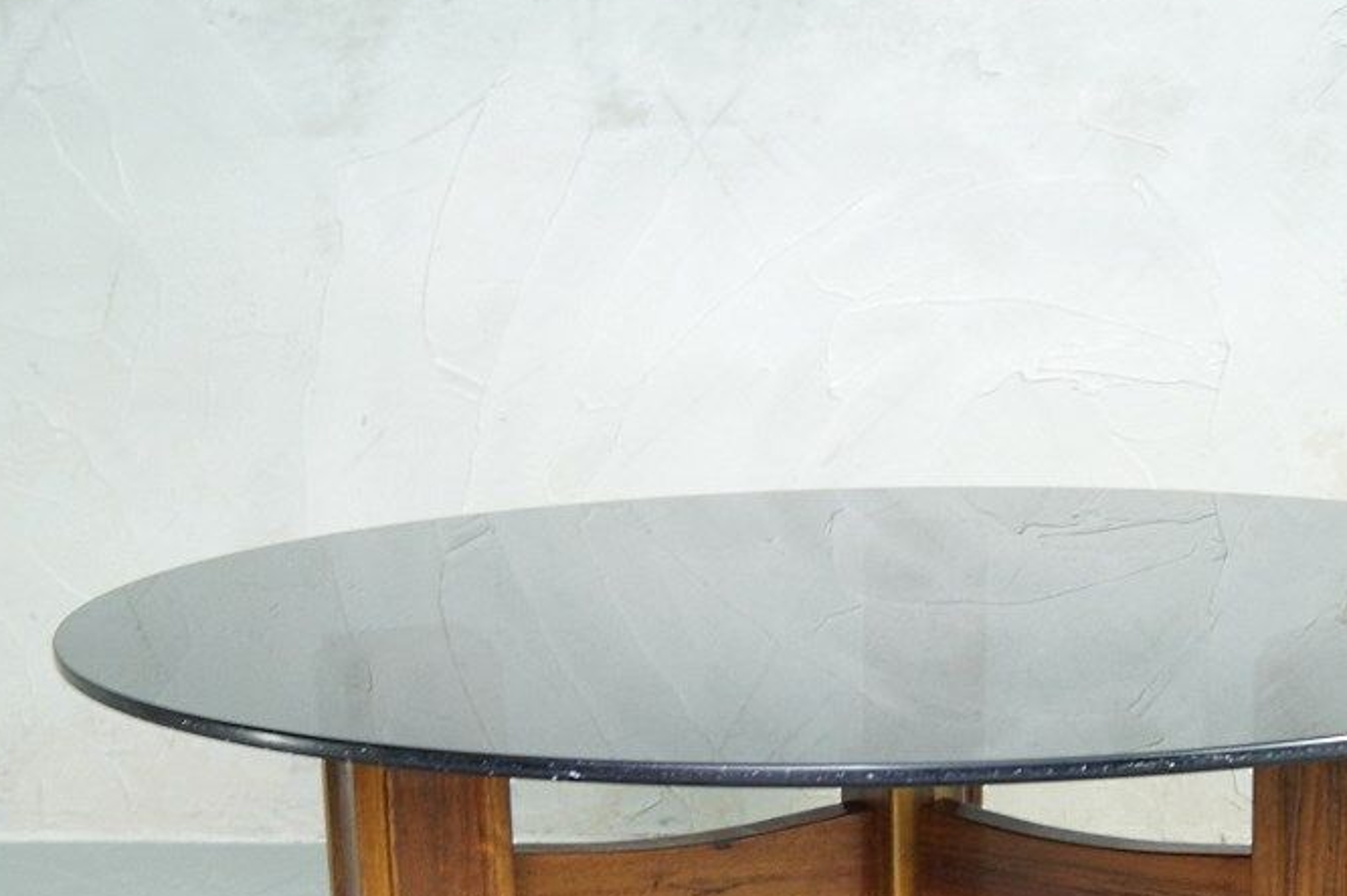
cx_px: 851
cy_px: 779
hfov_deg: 13.3
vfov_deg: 8.8
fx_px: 5793
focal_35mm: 155
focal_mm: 55
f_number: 8
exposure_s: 1/25
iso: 800
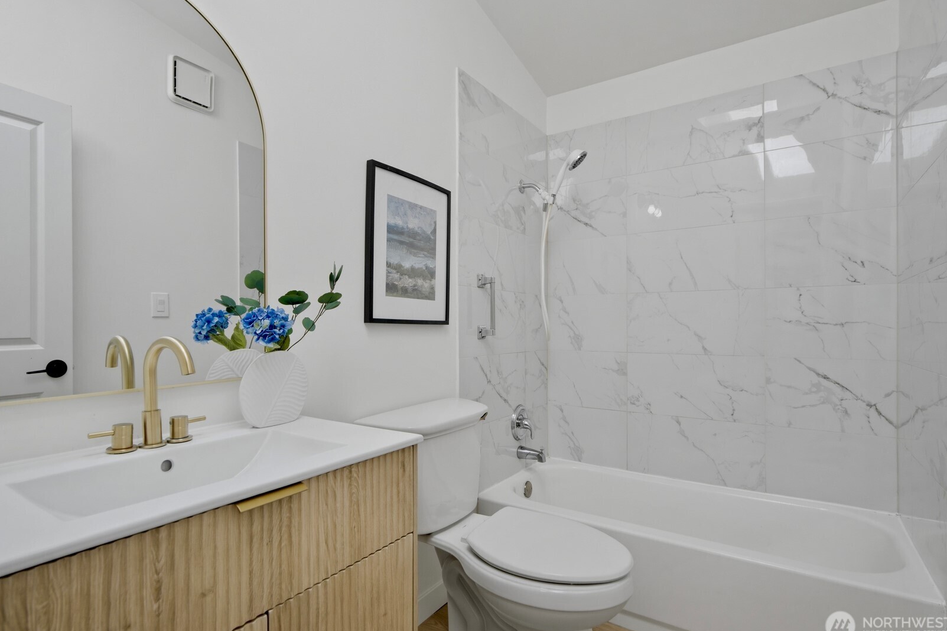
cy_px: 315
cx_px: 468
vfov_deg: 67.4
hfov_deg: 90.0
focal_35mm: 18
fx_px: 473
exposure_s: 1/30
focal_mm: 17
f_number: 9
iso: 400
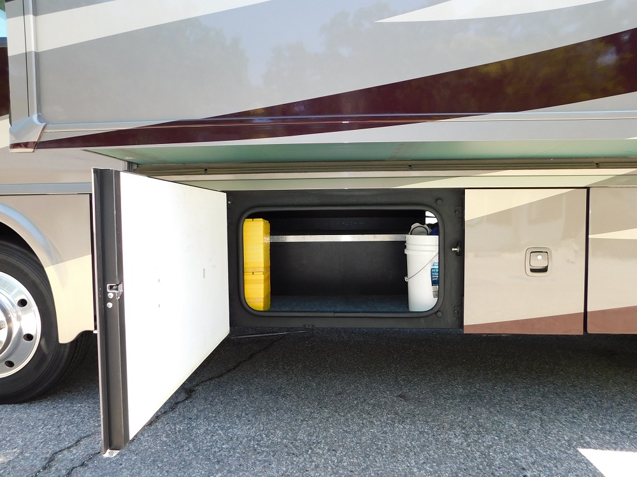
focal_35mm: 23
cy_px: 238
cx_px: 318
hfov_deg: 74.0
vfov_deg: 58.8
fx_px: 423
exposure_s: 1/200
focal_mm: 4
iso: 125
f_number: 3
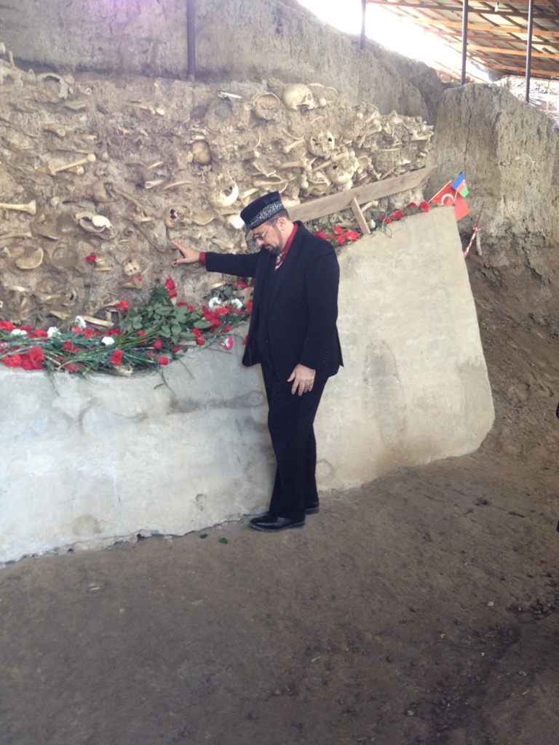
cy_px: 372
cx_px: 280
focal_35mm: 35
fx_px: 754
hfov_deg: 40.7
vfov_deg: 52.6
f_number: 2.4
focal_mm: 4.28
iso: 80
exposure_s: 1/20
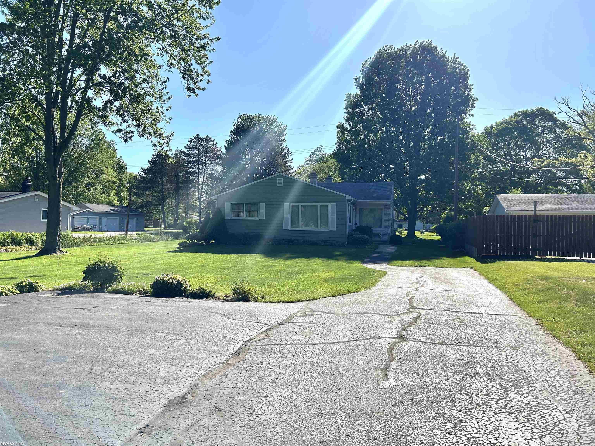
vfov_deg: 53.1
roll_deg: -0.6
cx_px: 298
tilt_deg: +0.0
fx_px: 447
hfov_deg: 67.3
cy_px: 223
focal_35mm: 26
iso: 50
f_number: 1.5
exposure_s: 1/5319
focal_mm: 5.7
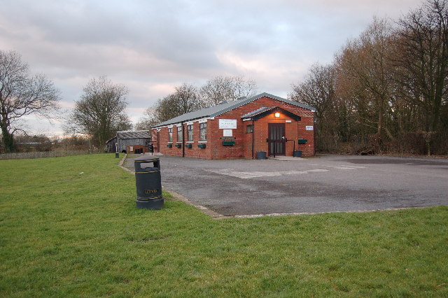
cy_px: 149
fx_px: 410
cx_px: 224
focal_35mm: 33
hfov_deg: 57.2
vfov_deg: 39.9
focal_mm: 22
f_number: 3.8
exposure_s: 1/125
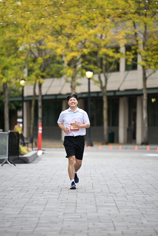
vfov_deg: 10.3
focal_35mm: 200
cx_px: 79
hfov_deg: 6.9
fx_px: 1316
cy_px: 118
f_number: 2.8
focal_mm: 200
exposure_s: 1/1600
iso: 640
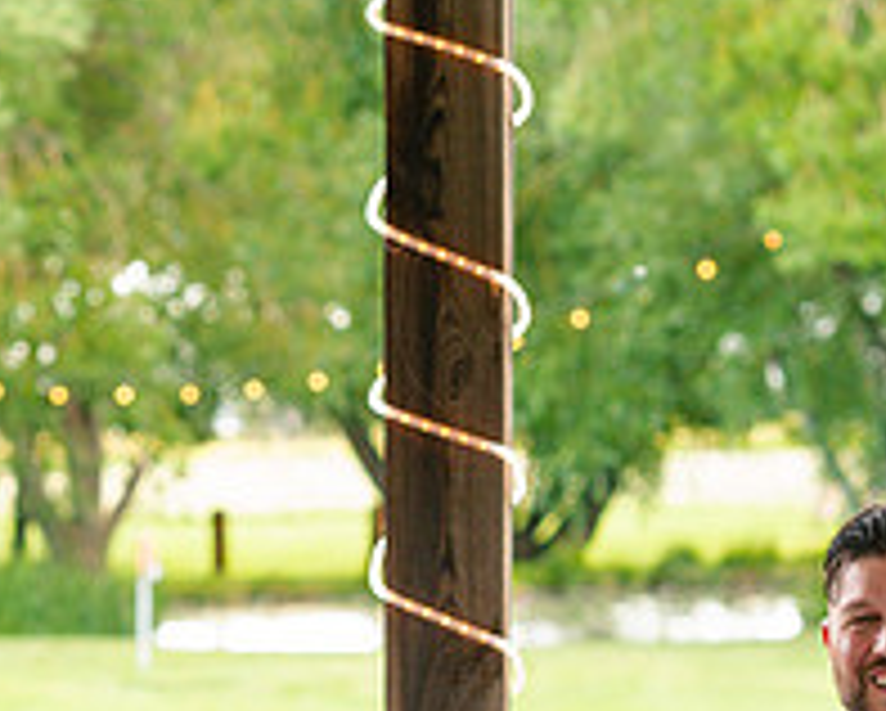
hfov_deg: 7.0
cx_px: 7
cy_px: 986
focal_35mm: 273
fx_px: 7166
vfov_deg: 5.6
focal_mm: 85
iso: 1250
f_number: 4
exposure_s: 1/160
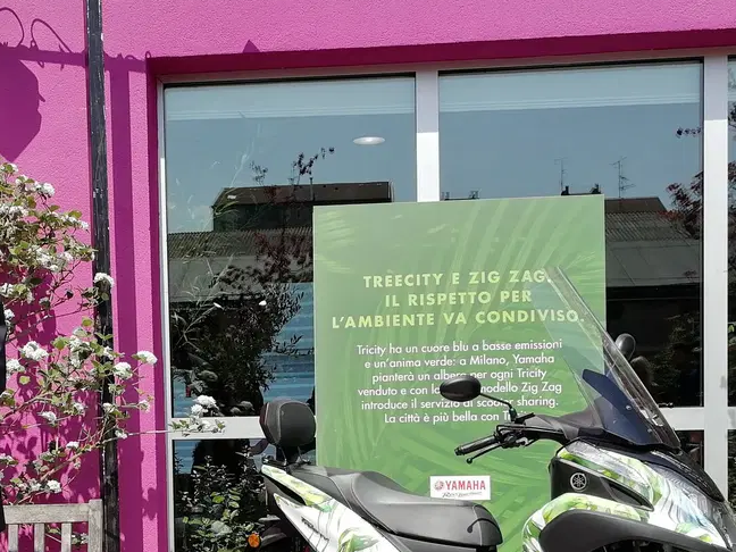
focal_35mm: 50
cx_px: 254
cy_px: 453
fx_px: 1063
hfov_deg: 37.8
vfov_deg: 28.4
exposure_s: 1/1307
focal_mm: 3.95
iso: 50
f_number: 2.2
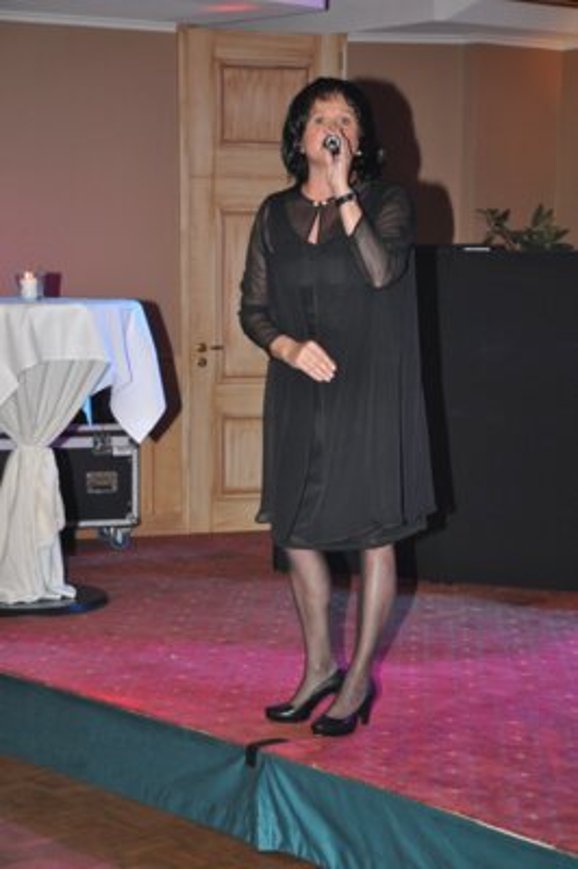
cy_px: 434
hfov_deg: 17.5
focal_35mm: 78
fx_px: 1882
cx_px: 289
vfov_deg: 26.0
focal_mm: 52
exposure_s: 1/60
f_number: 5
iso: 800
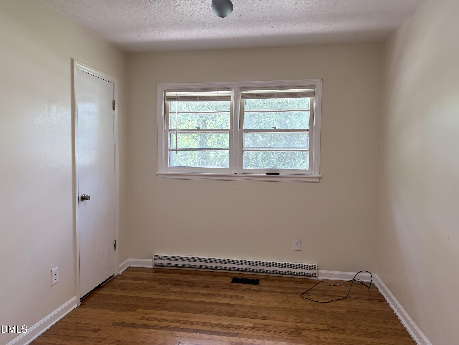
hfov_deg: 71.6
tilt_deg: -4.7
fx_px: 318
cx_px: 230
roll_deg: -0.8
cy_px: 172
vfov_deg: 56.8
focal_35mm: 24
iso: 125
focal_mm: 6.76
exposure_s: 1/120
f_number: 1.78
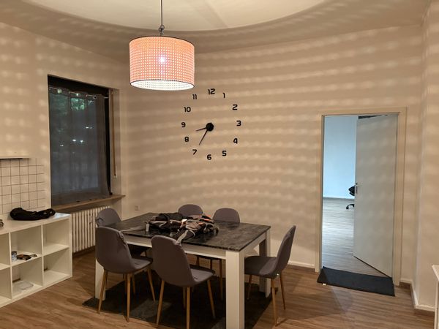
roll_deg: +0.1
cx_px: 220
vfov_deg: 53.1
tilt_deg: -3.9
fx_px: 330
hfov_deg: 67.3
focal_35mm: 26
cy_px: 164
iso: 400
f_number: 1.6
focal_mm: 5.96
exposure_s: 1/33
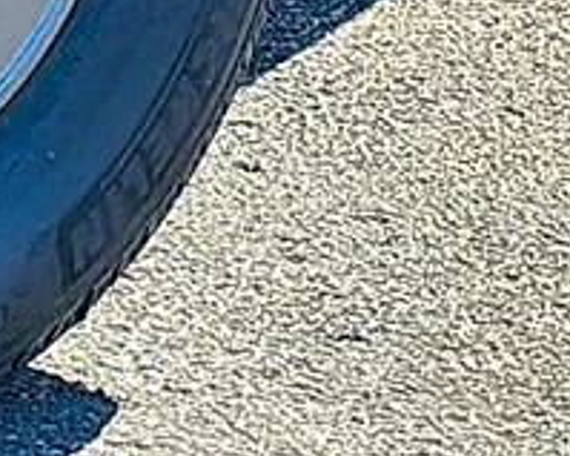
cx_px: 209
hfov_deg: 6.6
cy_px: -268
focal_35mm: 295
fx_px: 4974
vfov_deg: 5.2
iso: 100
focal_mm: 6.86
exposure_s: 1/2262
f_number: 1.78
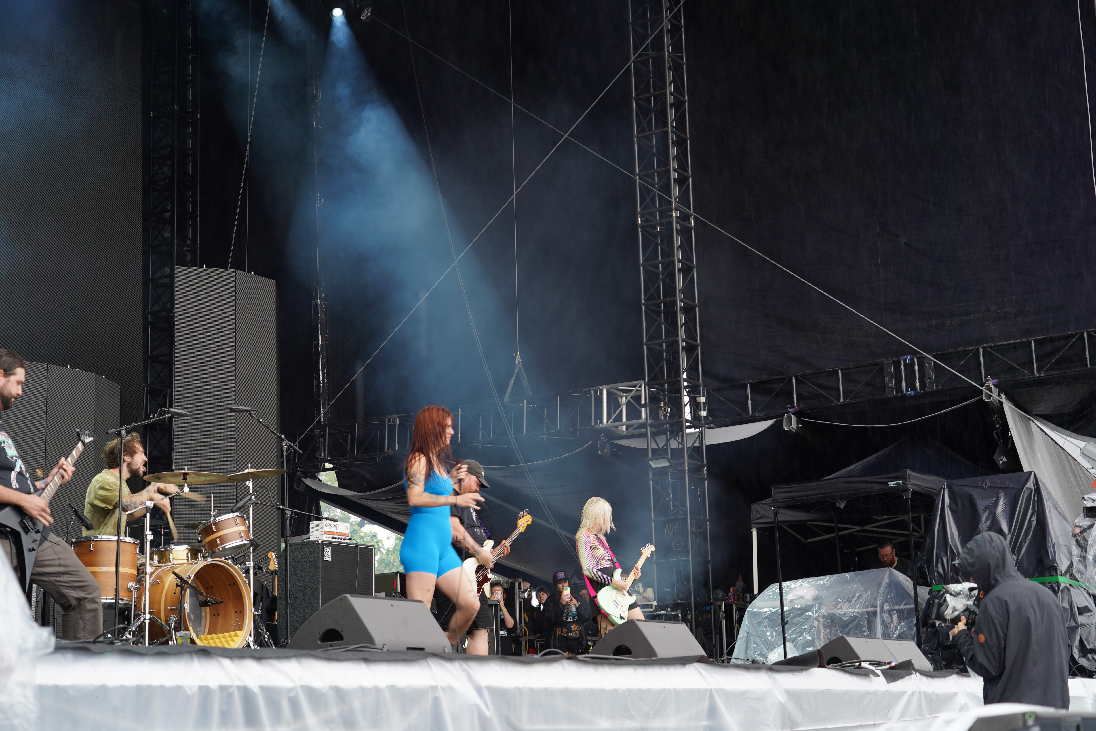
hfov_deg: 34.5
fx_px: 1766
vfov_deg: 23.4
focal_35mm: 58
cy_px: 366
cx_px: 548
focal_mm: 58
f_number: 4.5
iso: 100
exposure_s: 1/80
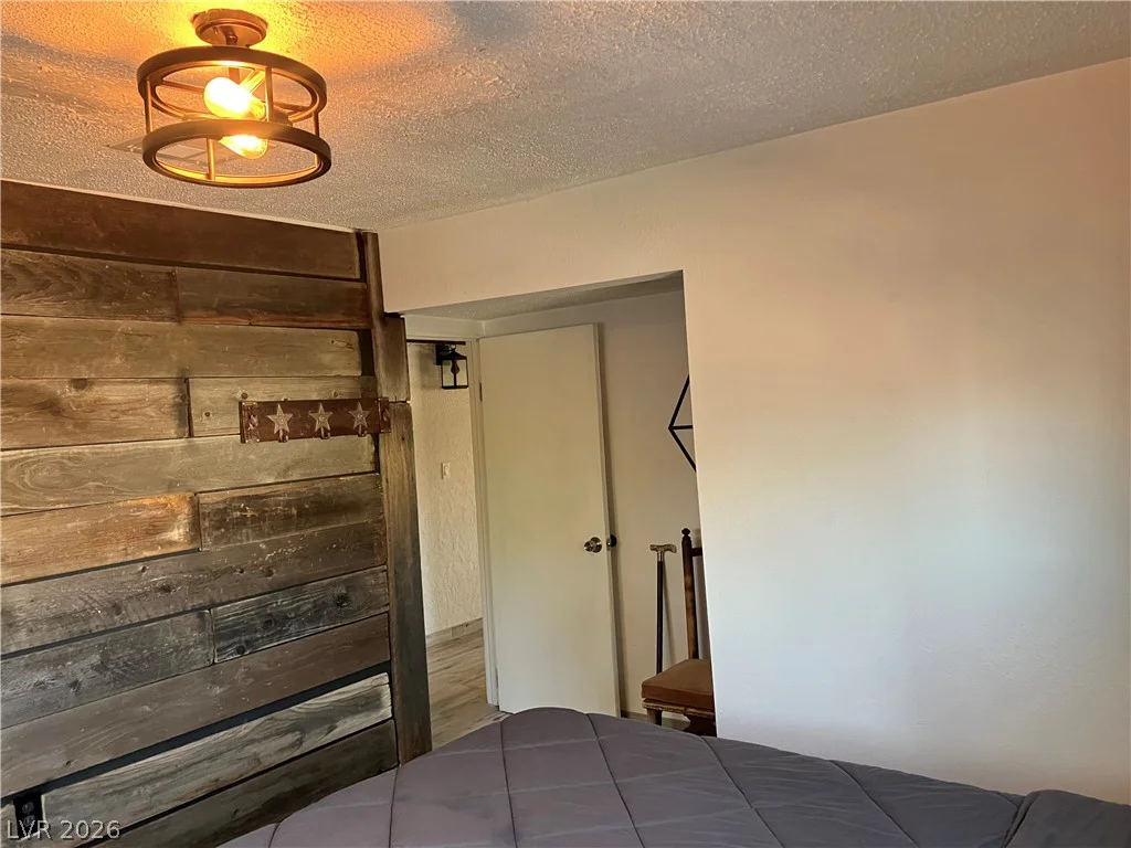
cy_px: 424
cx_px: 566
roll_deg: +4.0
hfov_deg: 63.4
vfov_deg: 49.7
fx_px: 915
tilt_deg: +0.5
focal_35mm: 28
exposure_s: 1/60
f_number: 1.8
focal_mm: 3.99
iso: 200
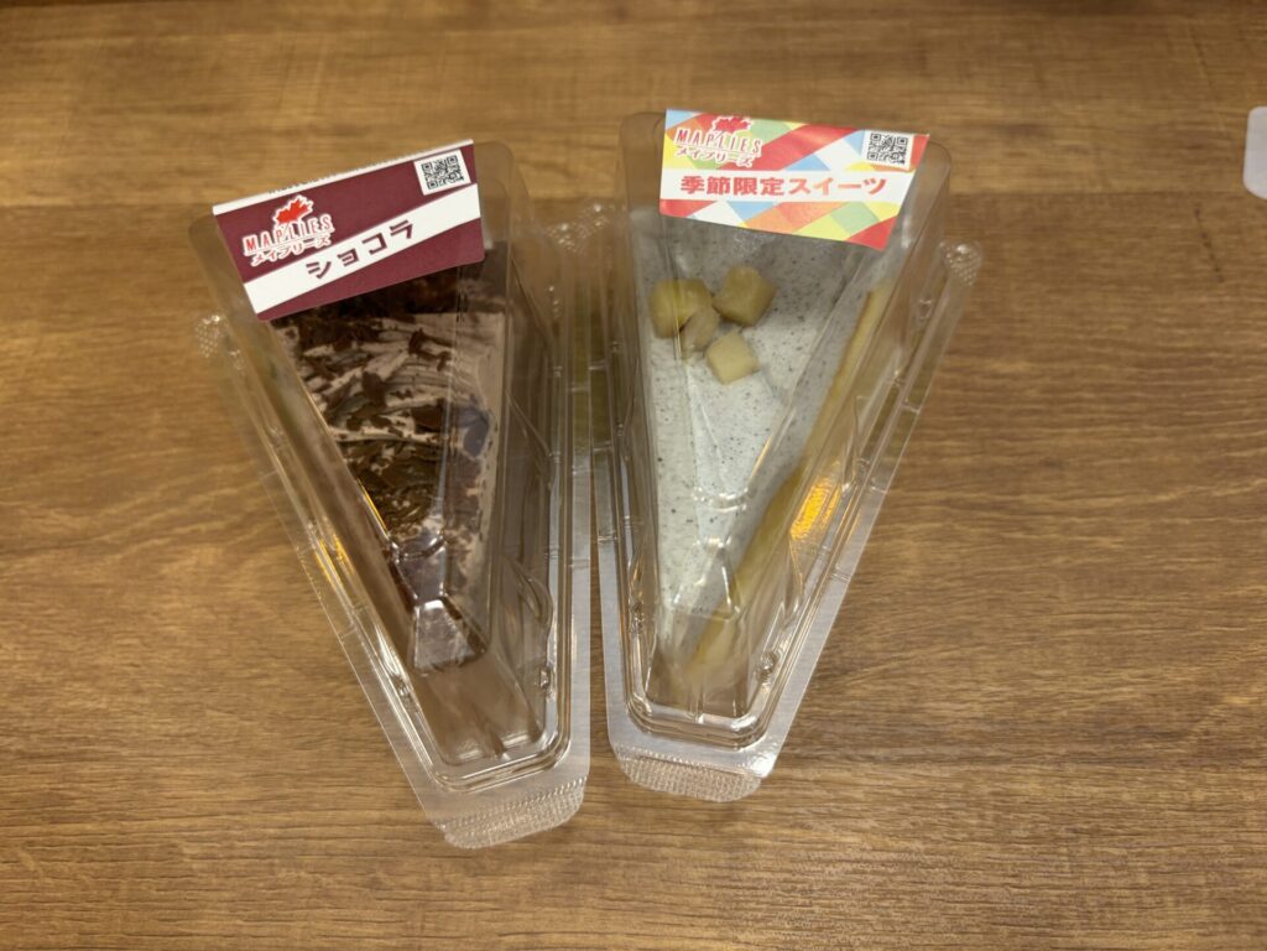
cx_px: 634
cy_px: 476
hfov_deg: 67.3
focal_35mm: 26
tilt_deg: -61.1
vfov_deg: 53.1
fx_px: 952
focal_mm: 5.96
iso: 50
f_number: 1.6
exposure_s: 1/122
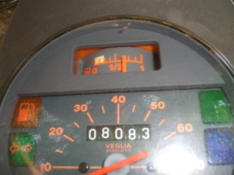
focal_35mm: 36
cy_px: 88
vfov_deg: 39.7
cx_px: 117
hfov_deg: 51.4
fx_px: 243
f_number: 4
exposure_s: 1/40
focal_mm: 4.8
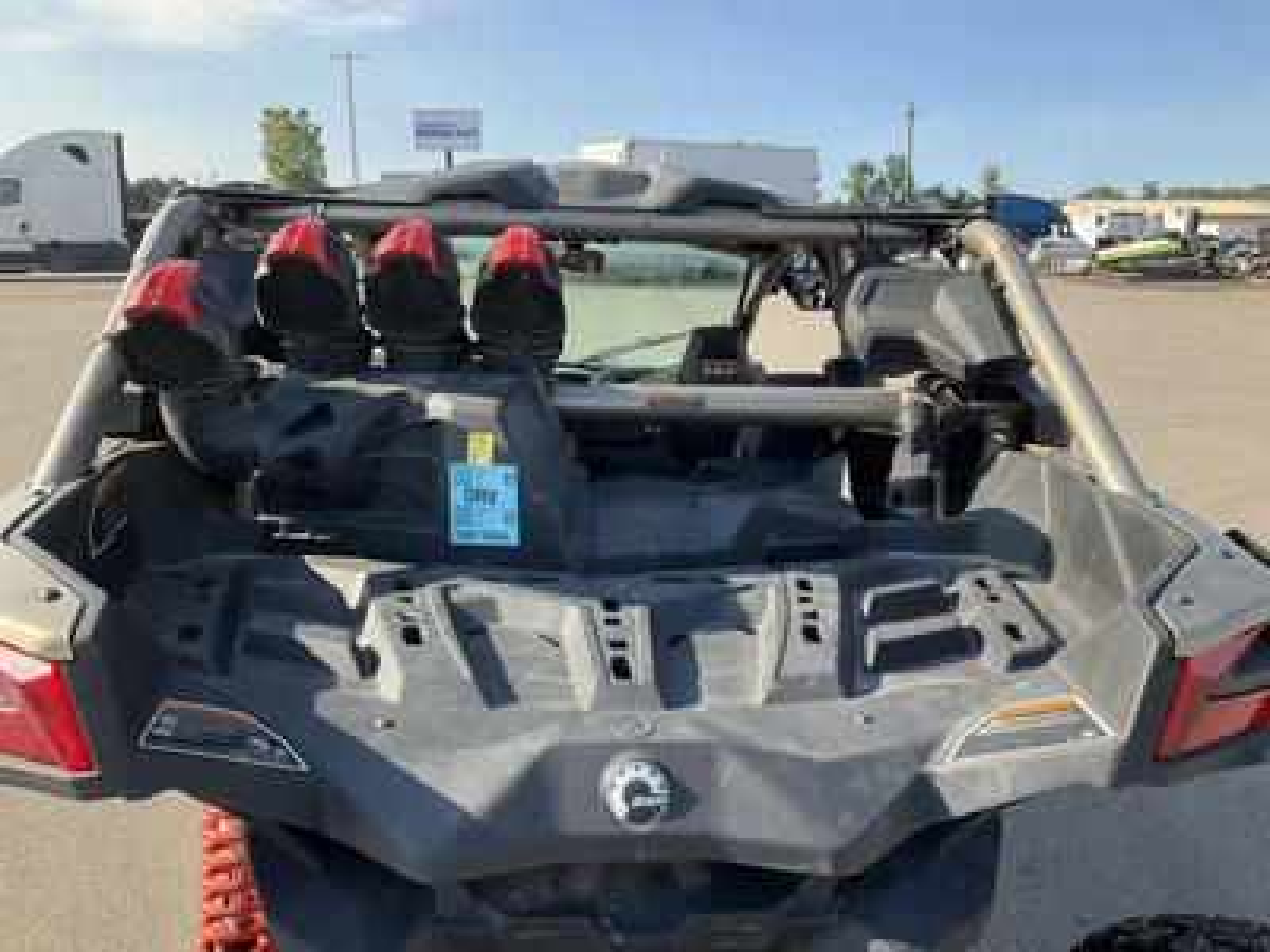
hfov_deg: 61.7
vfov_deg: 48.2
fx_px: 1064
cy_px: 476
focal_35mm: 29
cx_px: 635
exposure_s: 1/540
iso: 25
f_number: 1.8
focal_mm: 3
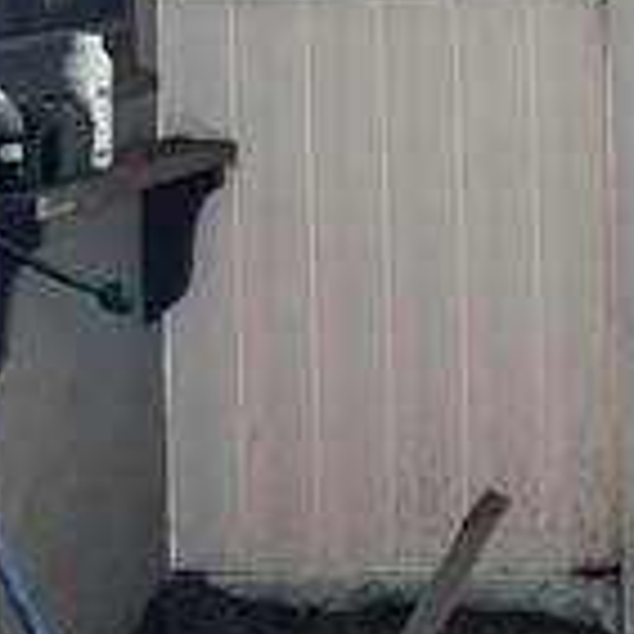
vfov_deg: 10.3
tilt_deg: -0.2
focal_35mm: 167
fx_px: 3460
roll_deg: +1.6
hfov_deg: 9.9
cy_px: -63
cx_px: 1156
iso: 50
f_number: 1.5
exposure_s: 1/949
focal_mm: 5.7
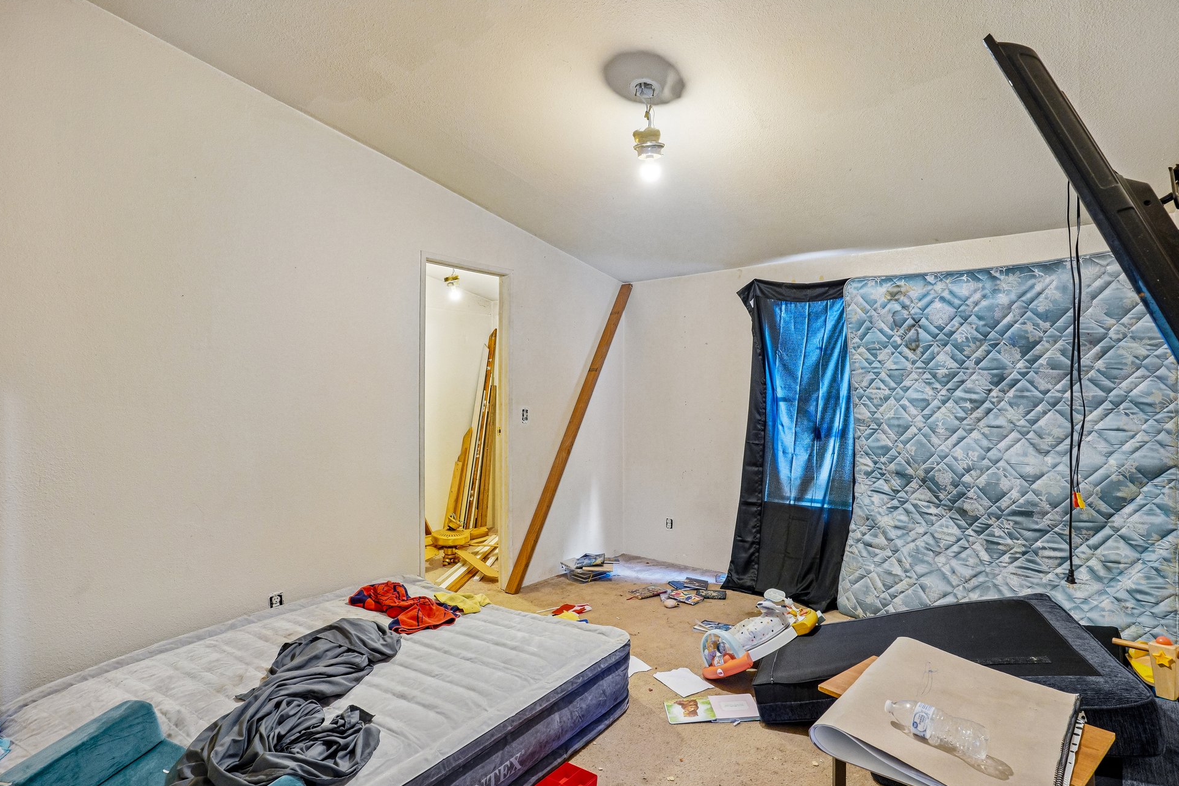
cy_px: 389
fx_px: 589
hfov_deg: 89.9
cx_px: 621
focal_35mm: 18
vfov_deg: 67.4
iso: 3200
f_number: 8
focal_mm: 17
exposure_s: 1/20
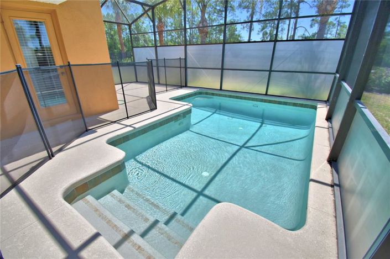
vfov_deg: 77.2
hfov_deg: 100.4
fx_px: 162
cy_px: 130
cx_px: 195
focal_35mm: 15
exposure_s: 1/800
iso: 100
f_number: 4.5
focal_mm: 10
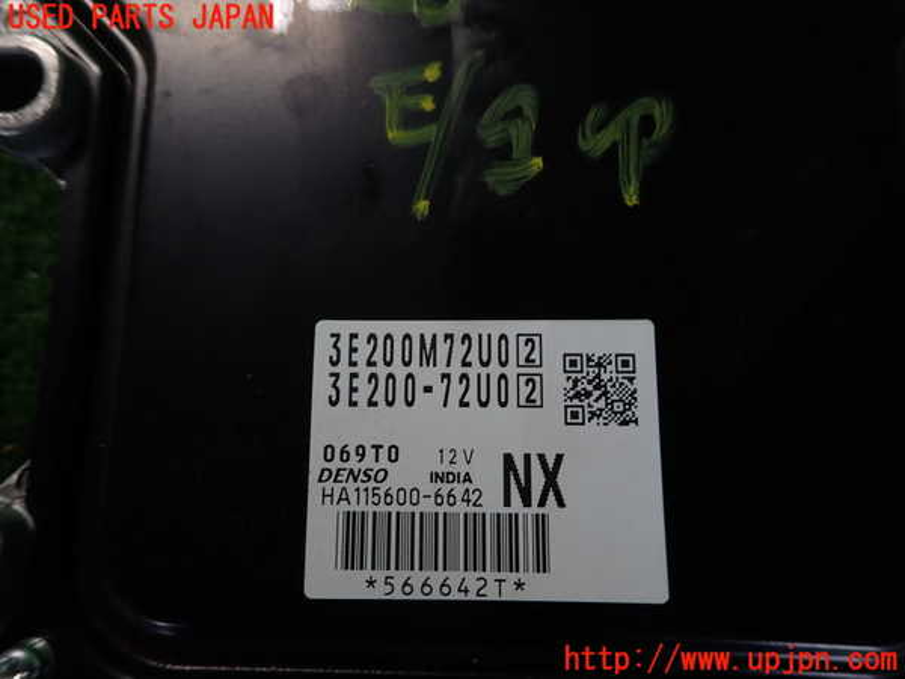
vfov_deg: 54.9
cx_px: 452
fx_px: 654
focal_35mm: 25
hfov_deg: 69.4
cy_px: 340
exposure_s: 1/60
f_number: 2
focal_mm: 4.5
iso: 200
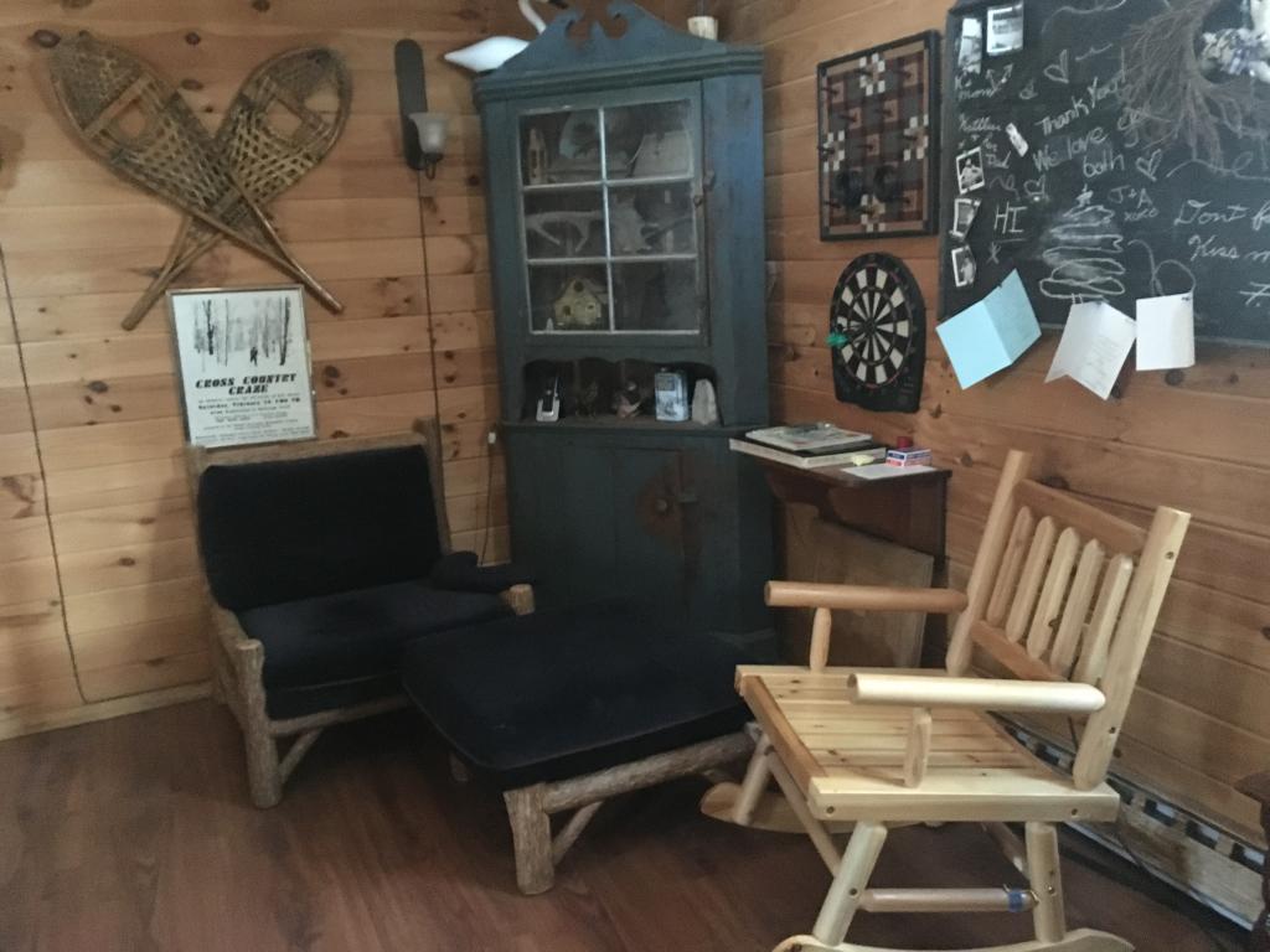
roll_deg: +2.1
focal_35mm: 29
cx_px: 635
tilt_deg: -13.0
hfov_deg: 61.7
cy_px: 476
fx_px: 1064
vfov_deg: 48.2
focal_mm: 4.15
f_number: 2.2
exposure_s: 1/15
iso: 1000
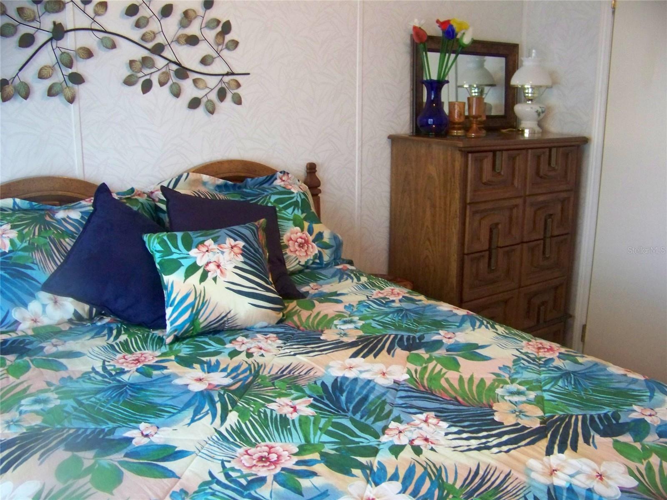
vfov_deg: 39.7
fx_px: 694
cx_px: 334
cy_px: 250
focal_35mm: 36
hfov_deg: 51.4
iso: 400
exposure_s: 1/30
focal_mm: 5.85
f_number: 2.8
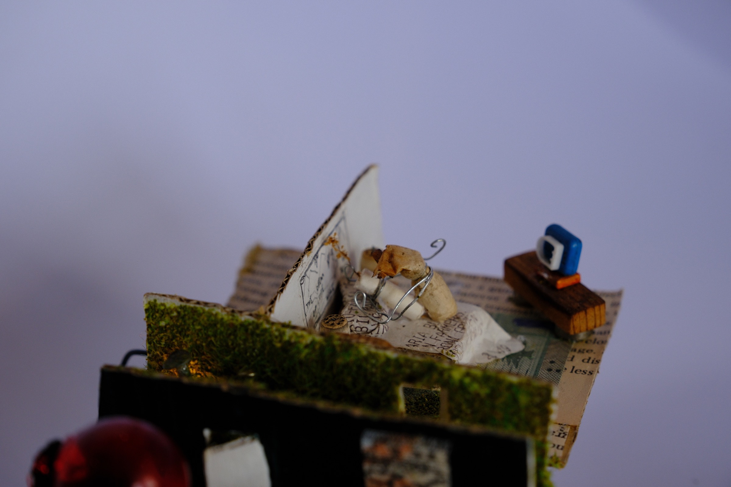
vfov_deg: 16.5
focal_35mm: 83
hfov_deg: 24.5
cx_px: 366
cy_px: 244
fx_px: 1685
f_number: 5
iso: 400
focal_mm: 55
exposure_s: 1/125
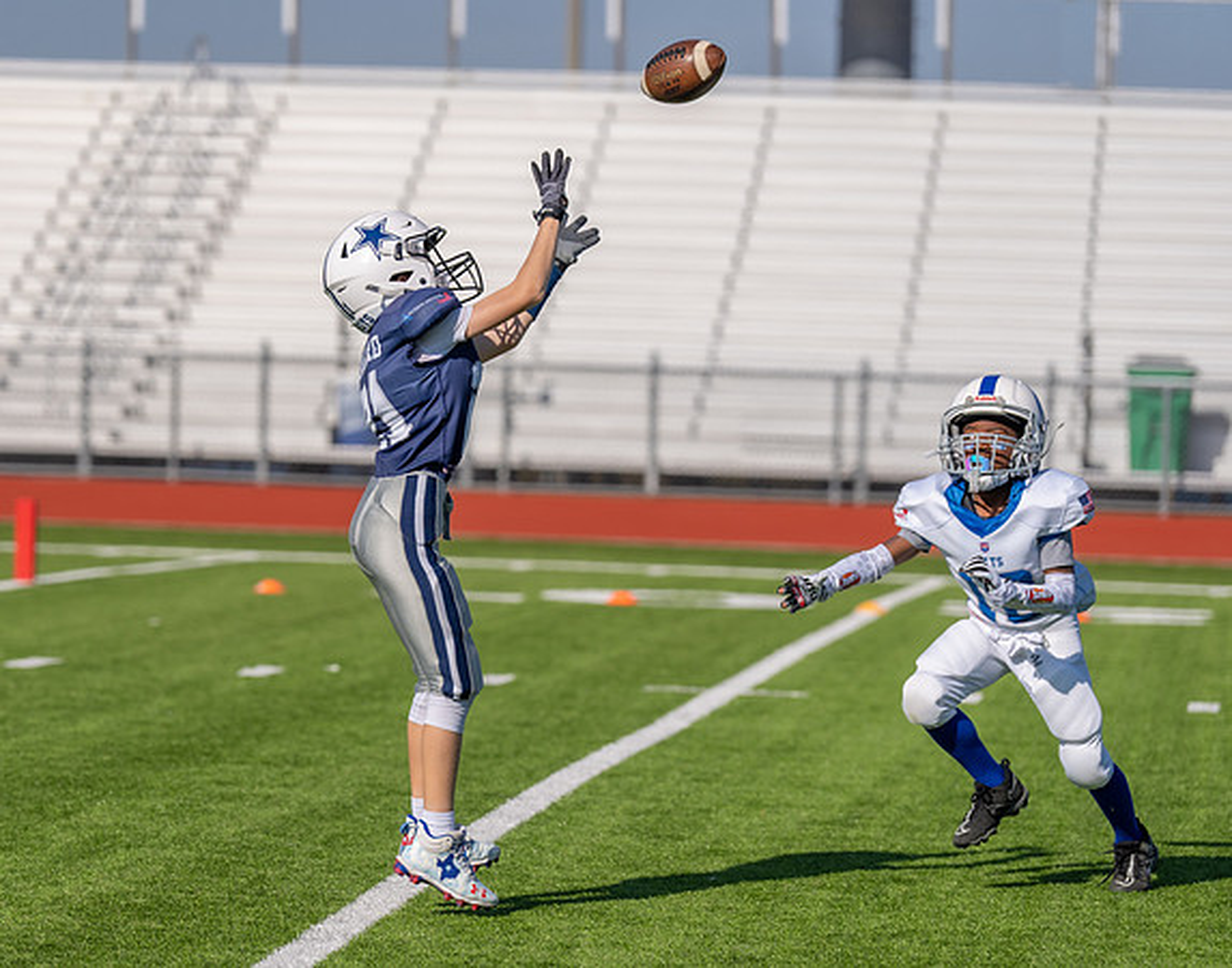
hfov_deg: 11.1
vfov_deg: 8.7
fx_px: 6335
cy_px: 549
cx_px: 392
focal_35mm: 175
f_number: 3.2
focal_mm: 133
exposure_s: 1/4000
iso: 160
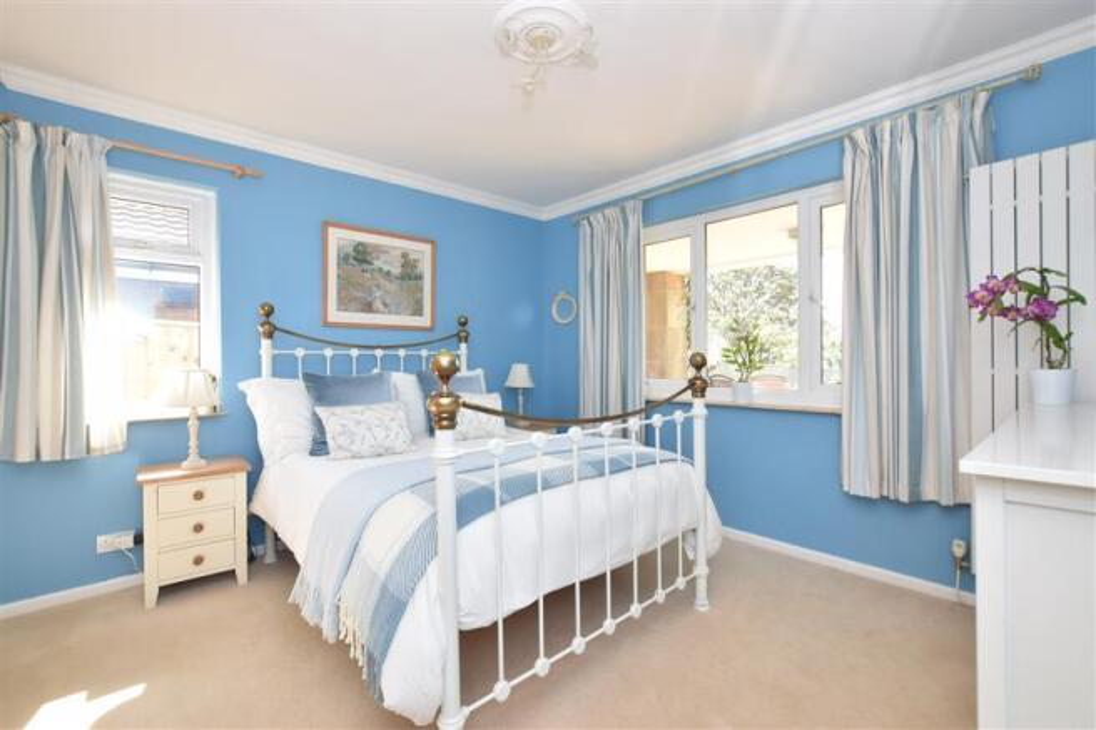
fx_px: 457
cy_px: 365
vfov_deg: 77.3
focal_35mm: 15
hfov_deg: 100.4
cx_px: 548
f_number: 8
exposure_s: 1/50
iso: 400
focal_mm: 10
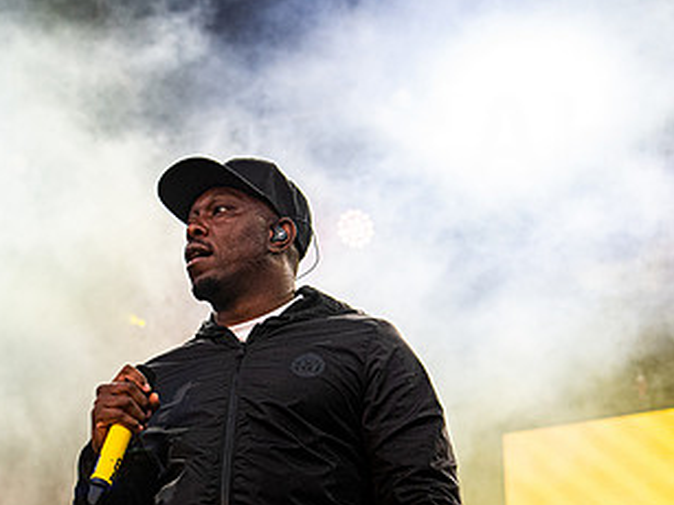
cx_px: 246
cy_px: 347
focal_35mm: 167
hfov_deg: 11.8
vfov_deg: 8.9
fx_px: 3250
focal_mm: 82
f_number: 5
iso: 1250
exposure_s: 1/800
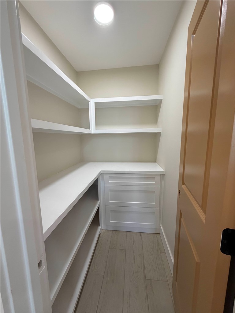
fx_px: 127
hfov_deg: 85.7
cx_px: 118
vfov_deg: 102.1
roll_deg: -0.2
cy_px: 156
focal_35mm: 14
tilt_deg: -9.0
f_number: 2.2
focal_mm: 2.22
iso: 250
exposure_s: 1/120
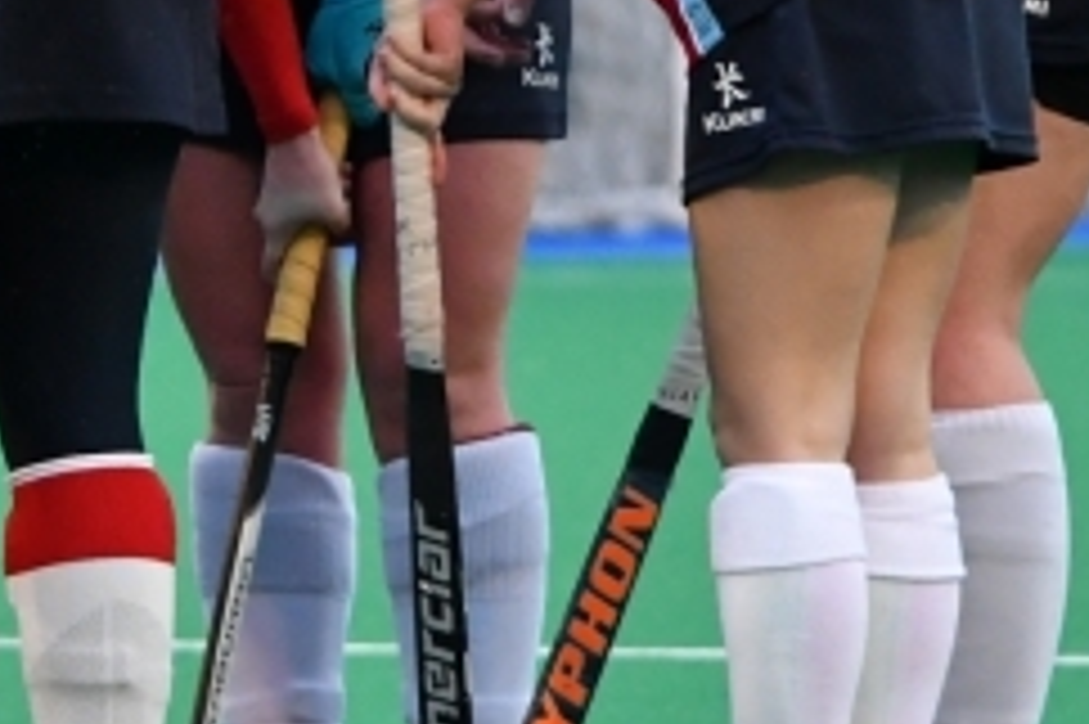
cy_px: -61
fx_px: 29987
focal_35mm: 992
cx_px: -212
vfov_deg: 1.4
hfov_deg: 2.1
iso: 3200
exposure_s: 1/800
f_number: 4.8
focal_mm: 150
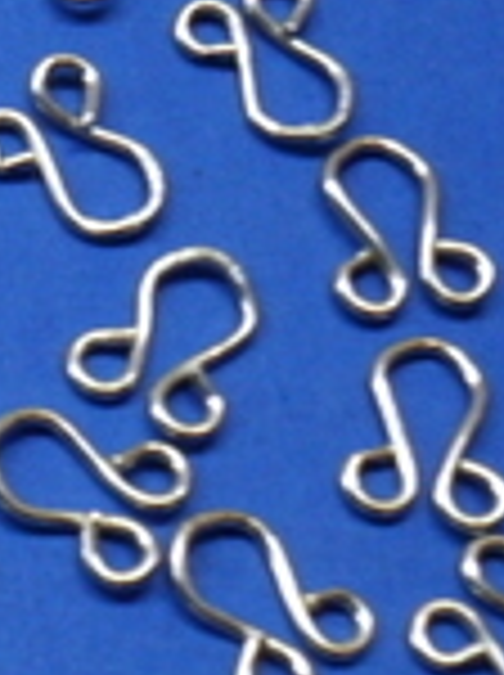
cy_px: 412
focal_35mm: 147
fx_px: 2862
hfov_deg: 9.7
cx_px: -315
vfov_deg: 13.4
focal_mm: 7.8
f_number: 4.5
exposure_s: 1/4
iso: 200
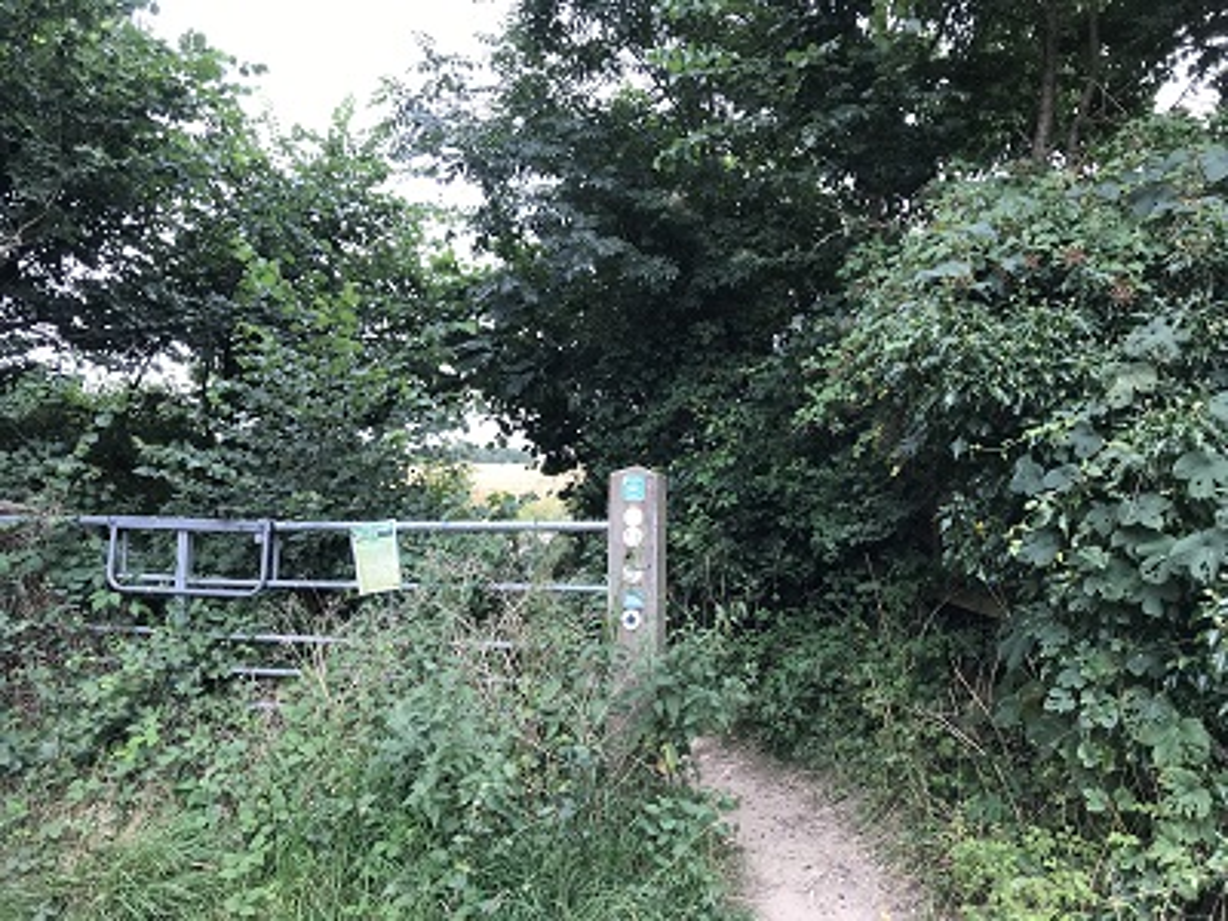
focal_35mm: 28
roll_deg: -0.7
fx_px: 993
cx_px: 614
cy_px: 460
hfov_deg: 63.4
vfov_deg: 49.7
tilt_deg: +2.4
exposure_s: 1/50
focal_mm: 3.99
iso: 20
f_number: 1.8
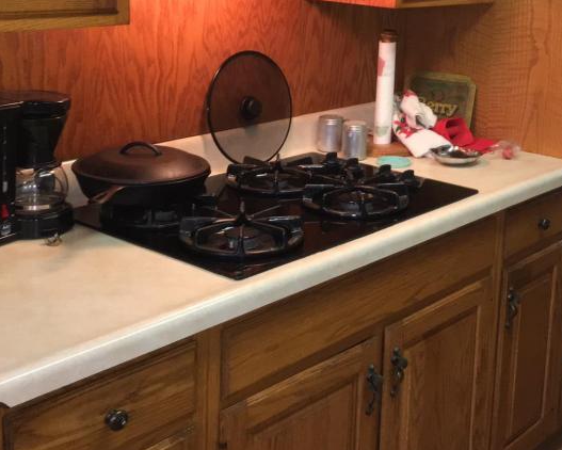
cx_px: 407
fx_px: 915
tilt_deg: -12.7
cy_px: 135
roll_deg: -1.6
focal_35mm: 55
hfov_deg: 33.6
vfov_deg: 27.4
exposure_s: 1/30
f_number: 2.2
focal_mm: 4.15
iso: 125
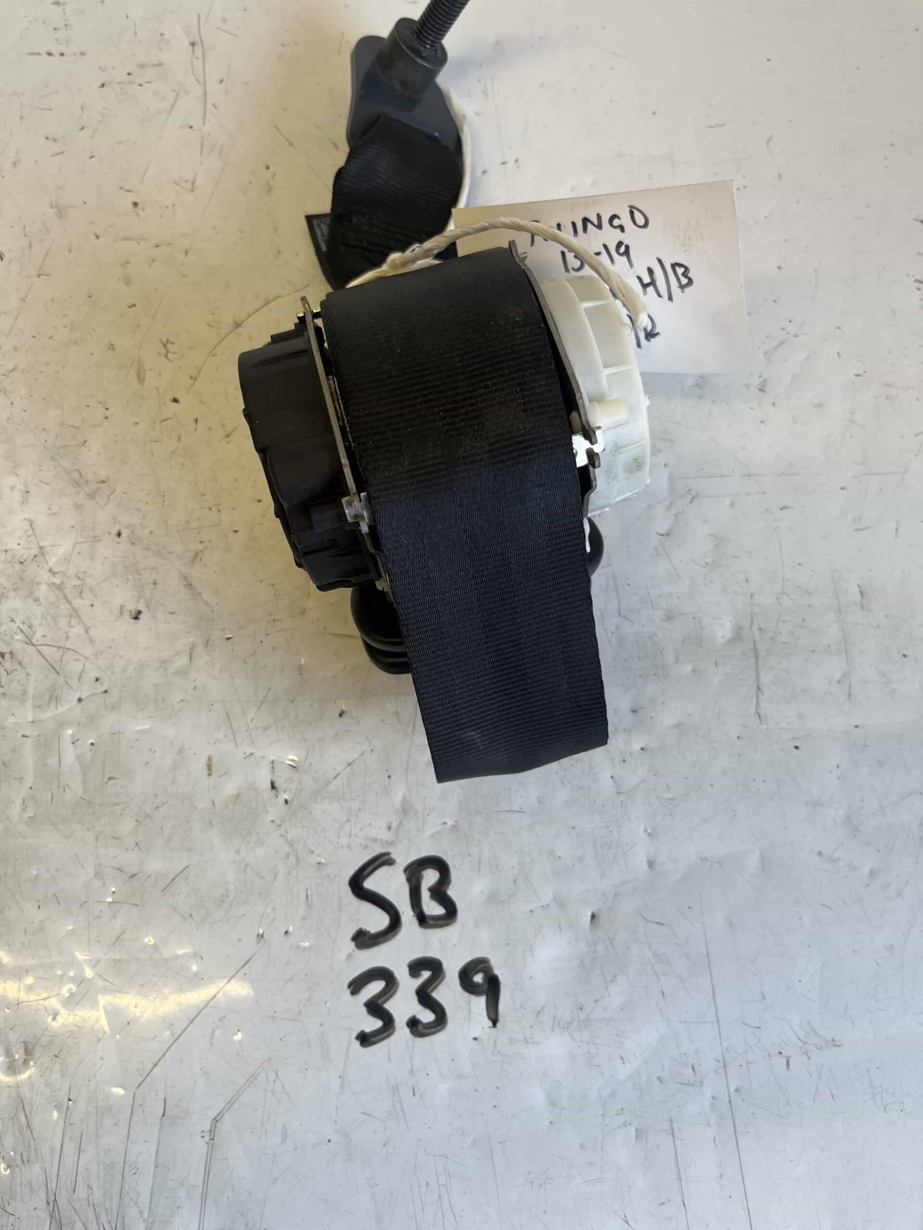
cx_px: 462
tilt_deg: -77.4
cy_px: 615
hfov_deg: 53.1
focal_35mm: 26
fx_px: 924
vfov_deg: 67.3
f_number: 1.6
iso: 50
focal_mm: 5.1
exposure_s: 1/100
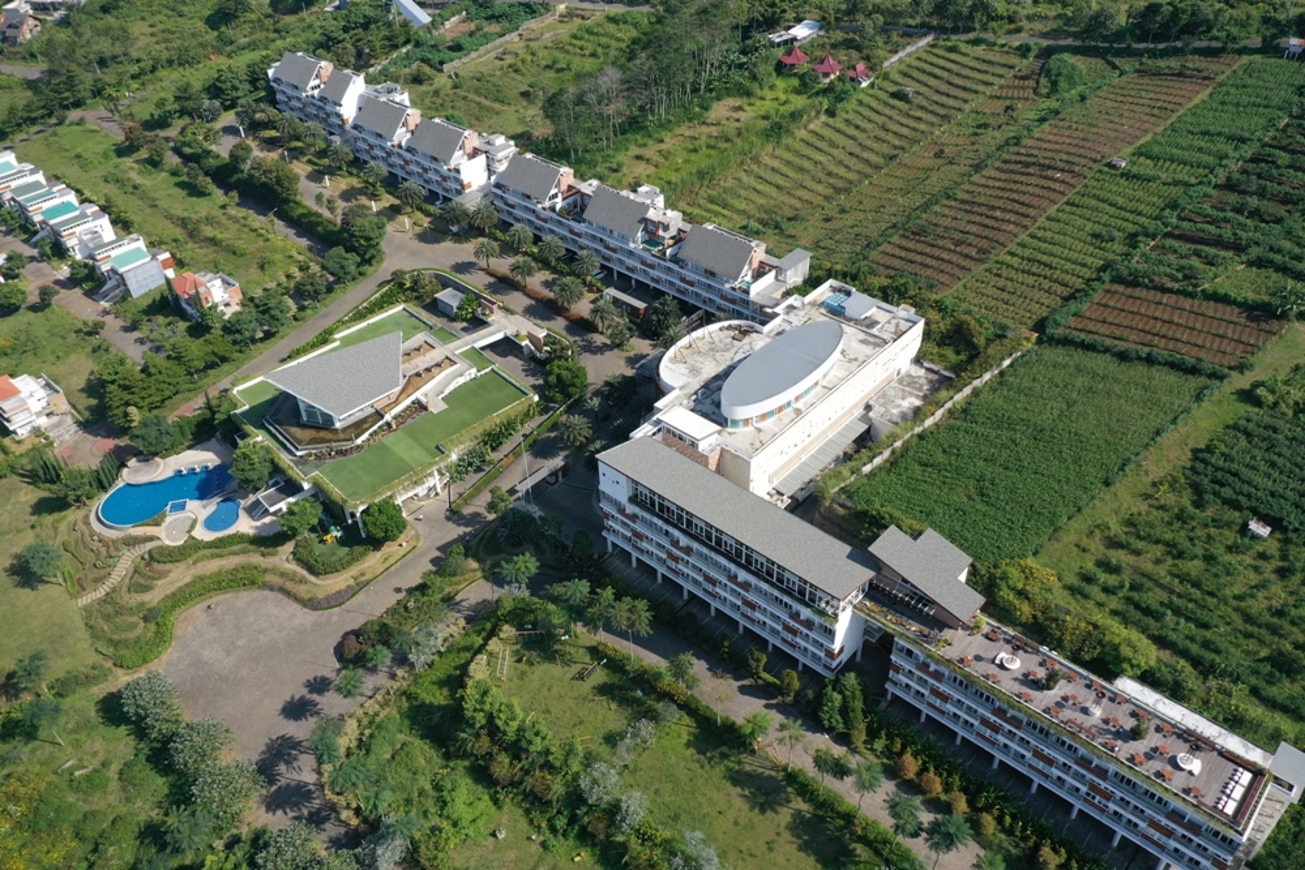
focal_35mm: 28
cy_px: 435
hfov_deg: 65.5
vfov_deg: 46.4
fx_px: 1015
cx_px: 652
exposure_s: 1/1250
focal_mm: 10.26
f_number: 6.3
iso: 400
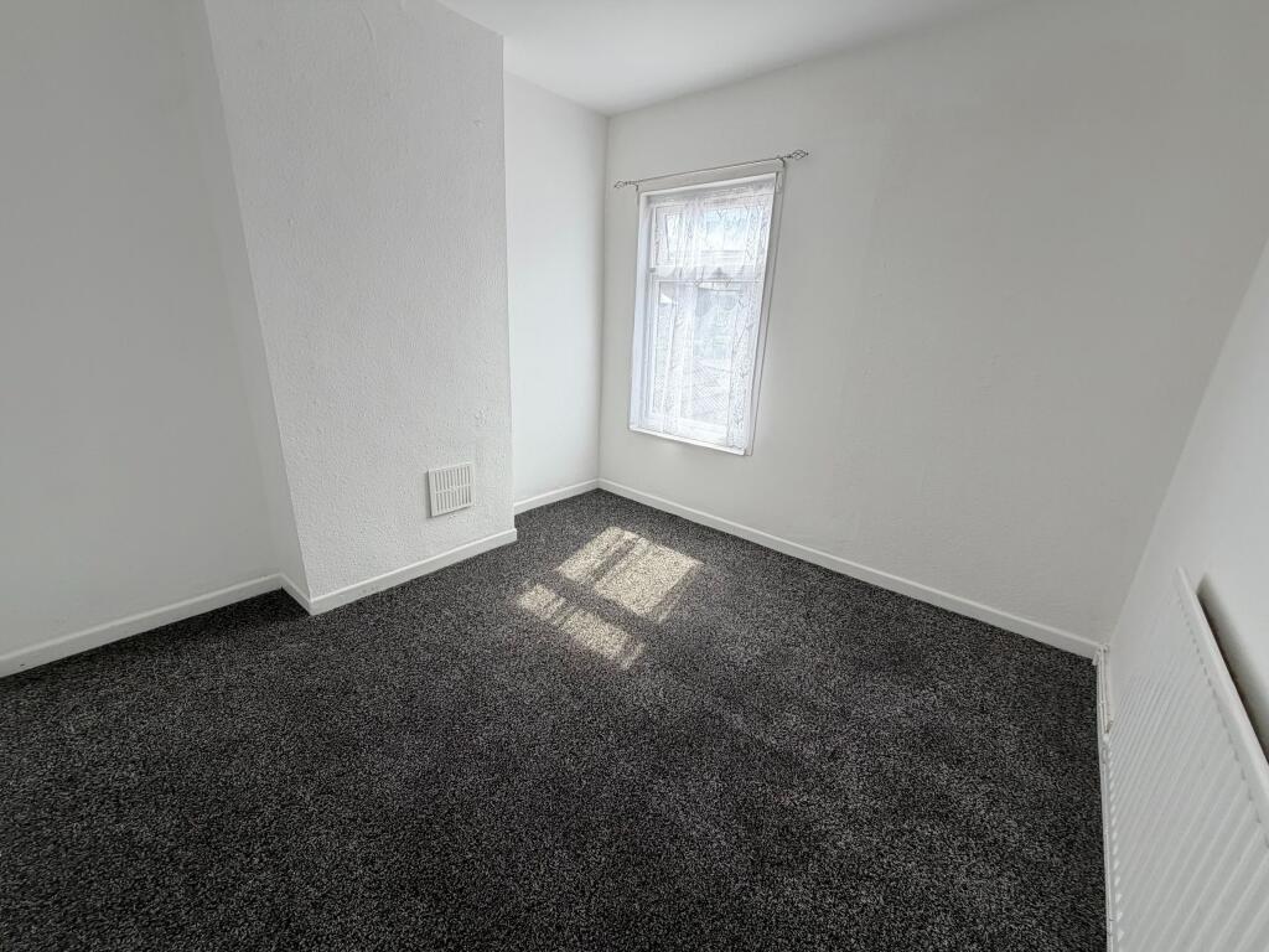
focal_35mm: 14
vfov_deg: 85.7
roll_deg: -2.7
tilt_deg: -18.2
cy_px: 476
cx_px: 634
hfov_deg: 102.1
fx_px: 513
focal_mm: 2.22
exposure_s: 1/160
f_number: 2.2
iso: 40
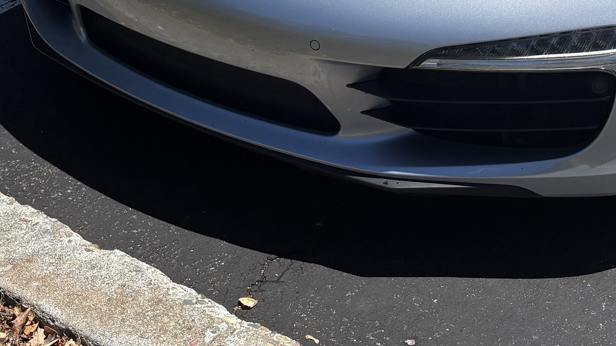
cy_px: -119
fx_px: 1323
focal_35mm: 81
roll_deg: +4.5
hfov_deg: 25.7
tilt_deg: -21.0
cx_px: 505
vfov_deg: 14.2
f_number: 1.6
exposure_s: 1/4608
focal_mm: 5.96
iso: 50
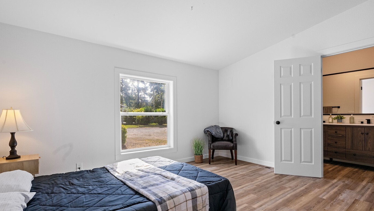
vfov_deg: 60.9
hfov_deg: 92.6
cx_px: 185
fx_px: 179
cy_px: 117
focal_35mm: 18
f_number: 9
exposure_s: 1/30
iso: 400
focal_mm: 14
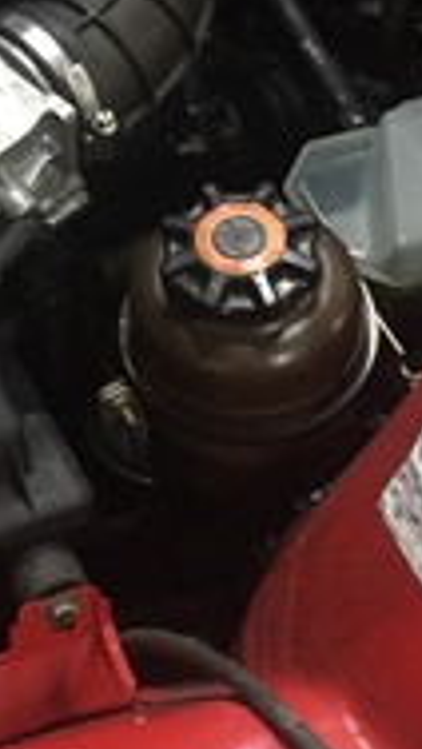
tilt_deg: -43.7
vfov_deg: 20.6
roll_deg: +3.2
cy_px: 48
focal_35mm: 101
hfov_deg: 11.7
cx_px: -131
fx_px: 2006
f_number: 2.2
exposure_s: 1/17
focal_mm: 4.15
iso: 320
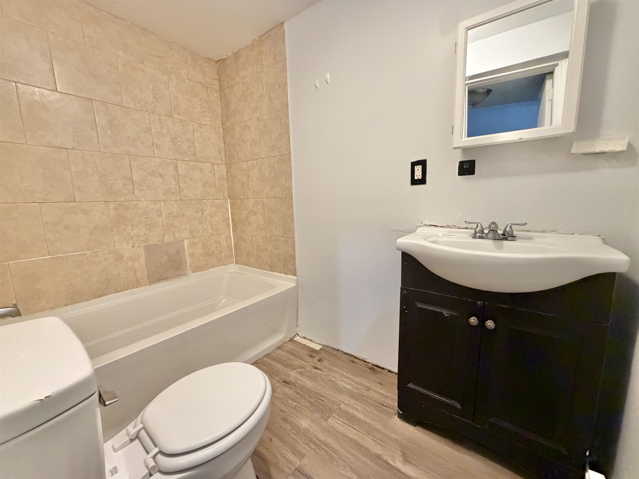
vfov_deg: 85.7
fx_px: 258
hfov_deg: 102.1
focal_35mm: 14
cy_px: 240
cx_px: 320
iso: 800
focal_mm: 2.22
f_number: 2.2
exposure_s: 1/60
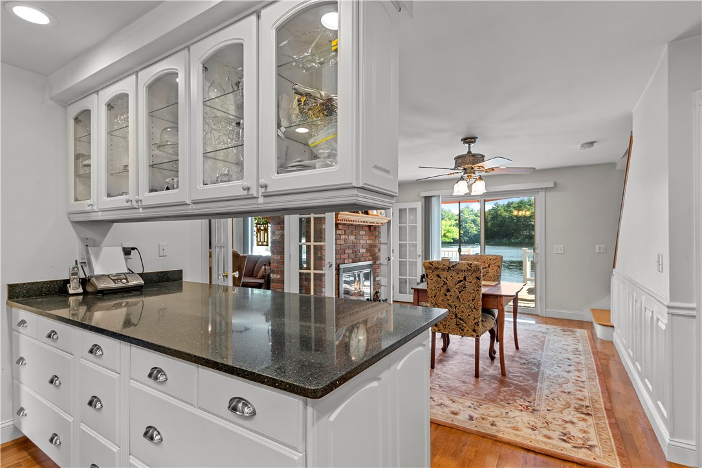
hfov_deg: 100.4
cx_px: 351
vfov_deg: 77.3
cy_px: 234
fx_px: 292
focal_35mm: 15
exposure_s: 1/2
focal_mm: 10
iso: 100
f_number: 8
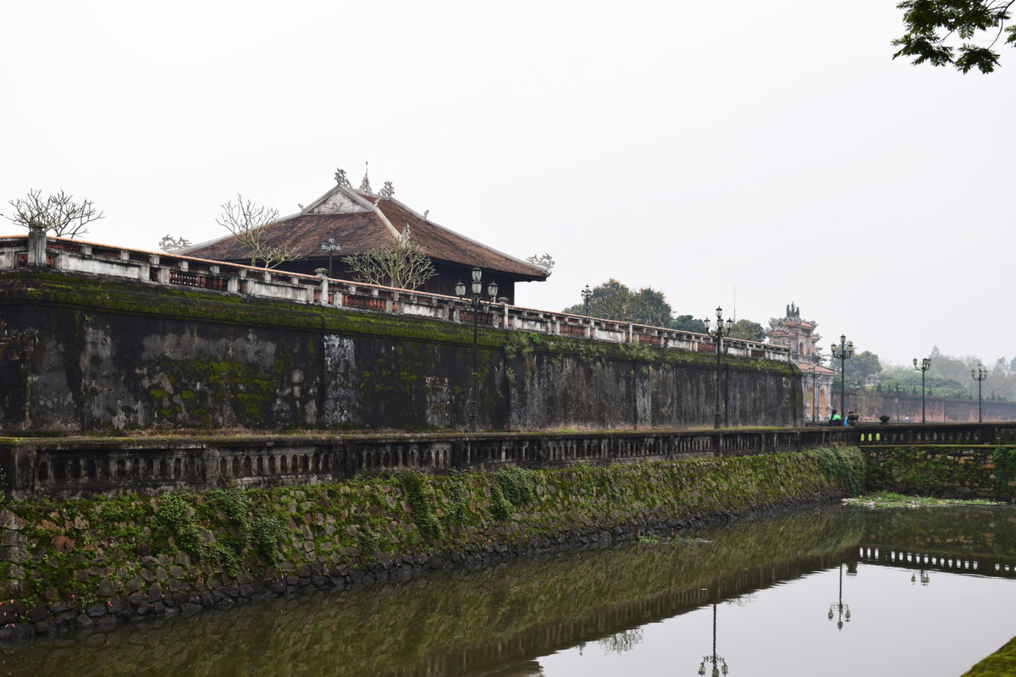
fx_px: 1482
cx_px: 508
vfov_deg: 25.8
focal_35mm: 52
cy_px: 338
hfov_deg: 37.9
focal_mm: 35
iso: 400
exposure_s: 1/40
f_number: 7.1
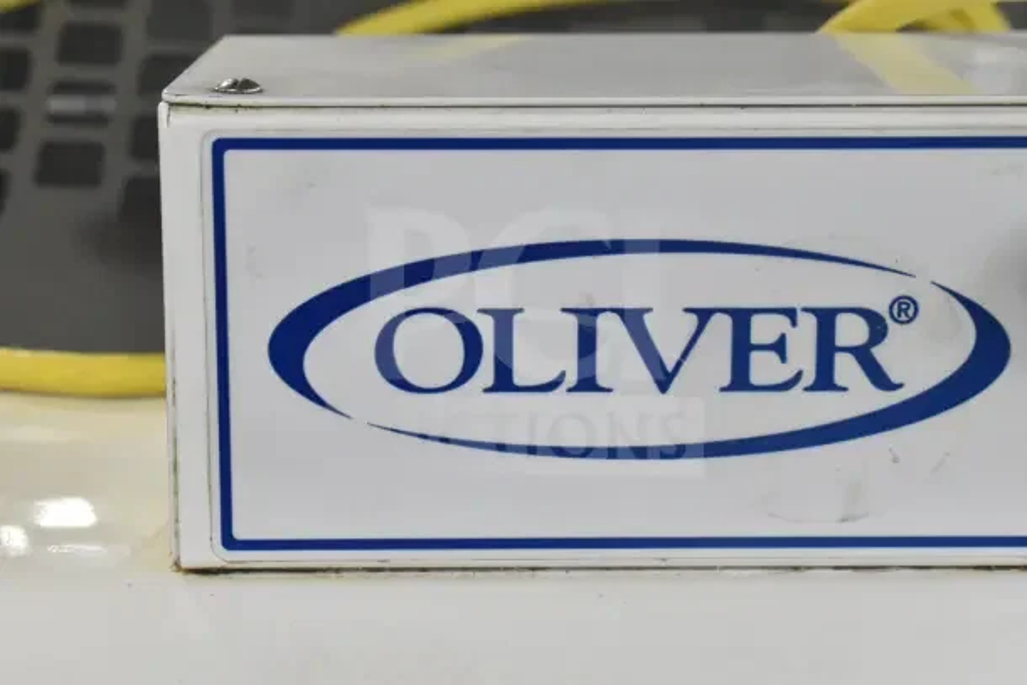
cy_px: 342
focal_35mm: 82
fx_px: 2354
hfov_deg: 24.6
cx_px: 514
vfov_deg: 16.6
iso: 6400
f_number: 8
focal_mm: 55
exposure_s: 1/250
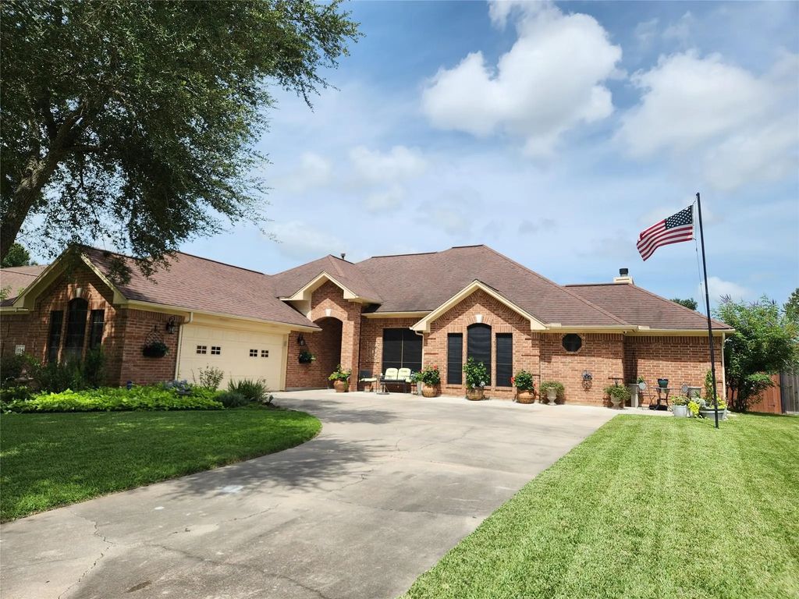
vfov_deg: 58.9
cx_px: 400
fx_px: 531
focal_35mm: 23
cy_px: 300
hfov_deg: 73.9
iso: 20
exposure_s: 1/2099
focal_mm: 5.4
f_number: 1.8
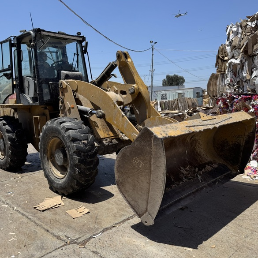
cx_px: 120
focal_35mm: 29
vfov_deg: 55.6
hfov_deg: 55.6
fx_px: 245
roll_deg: +2.2
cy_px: 132
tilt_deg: -5.9
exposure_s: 1/4049
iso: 80
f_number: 1.78
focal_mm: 6.76
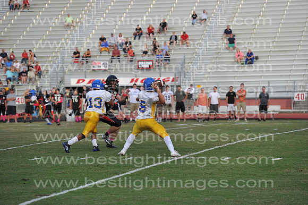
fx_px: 1154
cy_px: 102
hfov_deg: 15.2
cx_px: 154
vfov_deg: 10.1
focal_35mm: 135
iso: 800
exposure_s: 1/2500
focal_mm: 135
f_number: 3.5
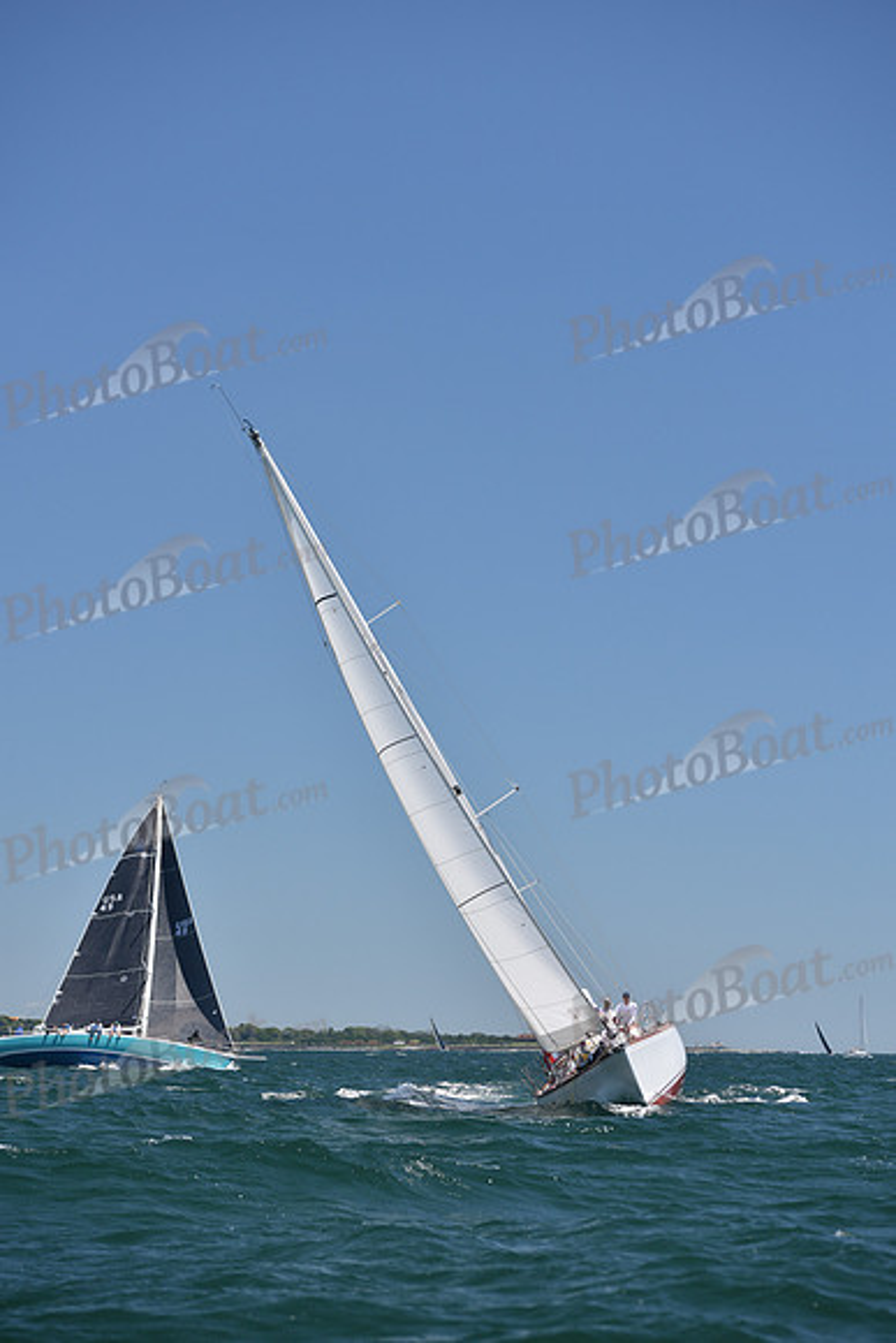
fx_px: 3358
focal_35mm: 90
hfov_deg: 15.2
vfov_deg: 22.6
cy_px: 672
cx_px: 448
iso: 200
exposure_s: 1/1000
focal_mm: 90
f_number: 4.5
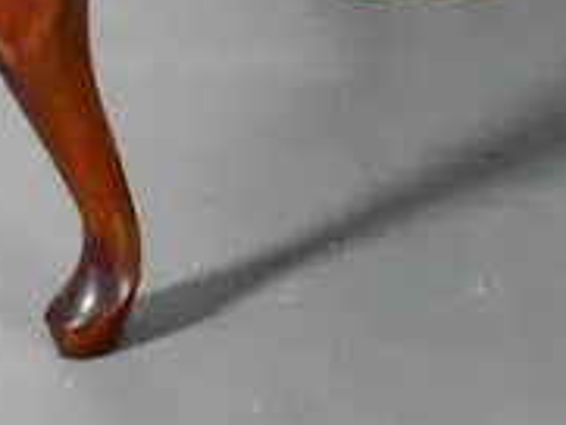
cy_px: -211
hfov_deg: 9.4
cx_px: 1229
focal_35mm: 192
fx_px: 3141
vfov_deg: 7.6
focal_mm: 17
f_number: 5.5
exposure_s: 1/100
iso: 3200
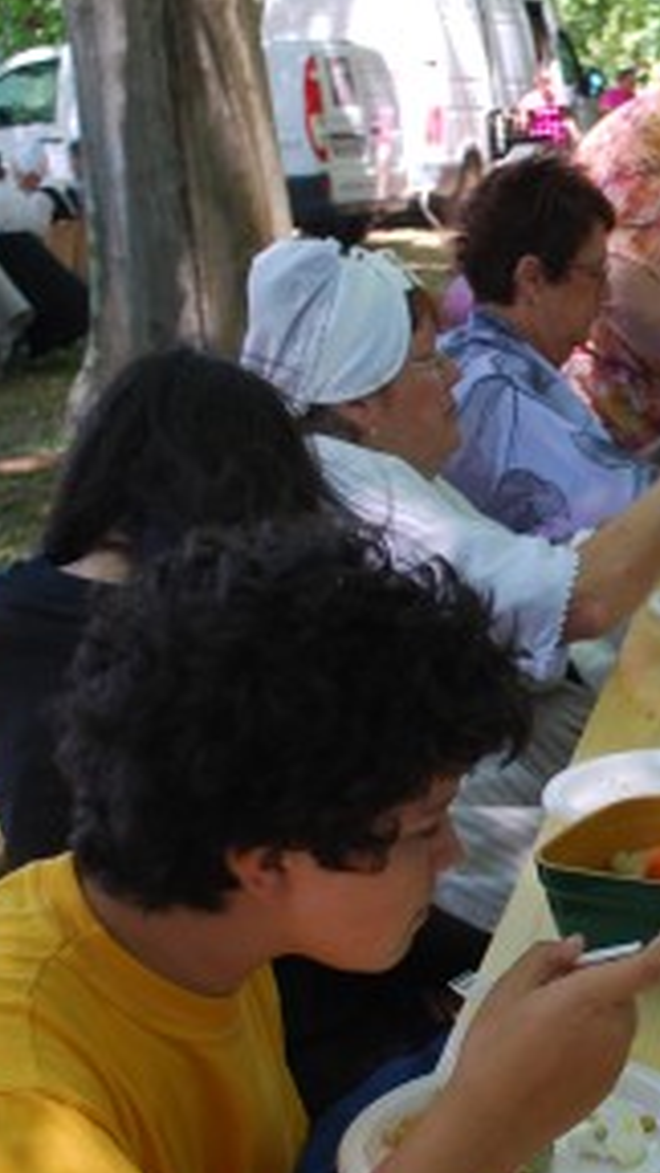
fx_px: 2396
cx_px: 860
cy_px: 605
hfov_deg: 15.0
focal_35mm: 77
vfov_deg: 27.5
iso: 200
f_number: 4
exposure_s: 1/60
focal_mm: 22
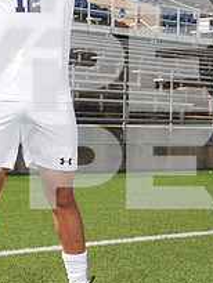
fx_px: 795
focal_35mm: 97
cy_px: 70
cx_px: 17
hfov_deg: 15.1
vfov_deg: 20.1
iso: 100
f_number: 8
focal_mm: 46
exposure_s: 1/200
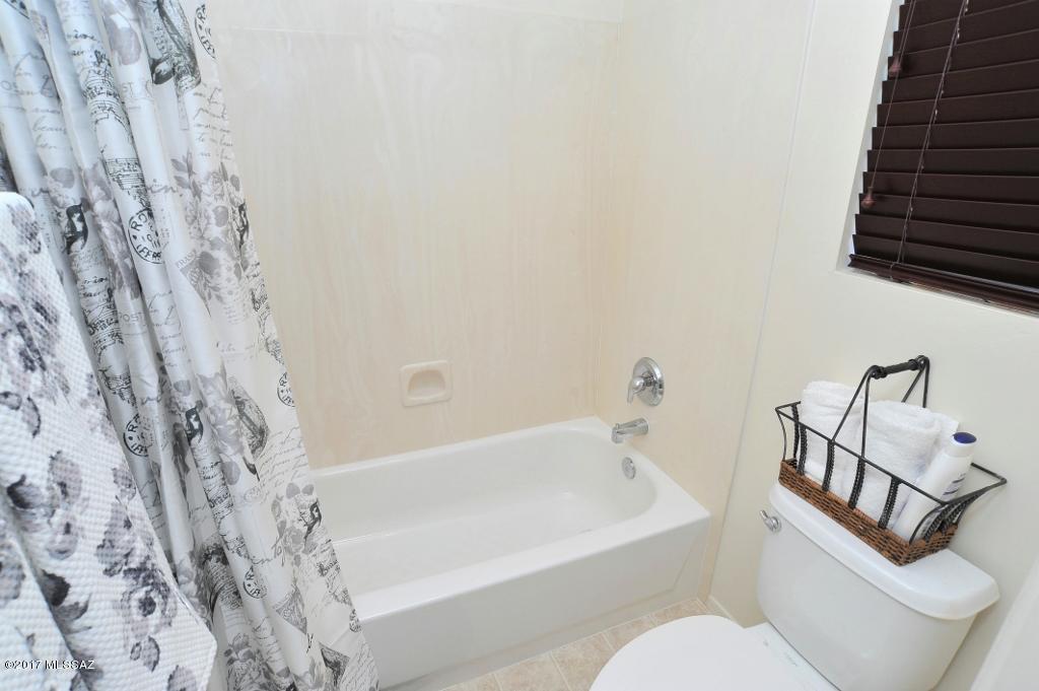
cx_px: 520
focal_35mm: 18
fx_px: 519
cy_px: 346
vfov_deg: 67.3
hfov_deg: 90.0
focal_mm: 18
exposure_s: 1/40
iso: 640
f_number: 13
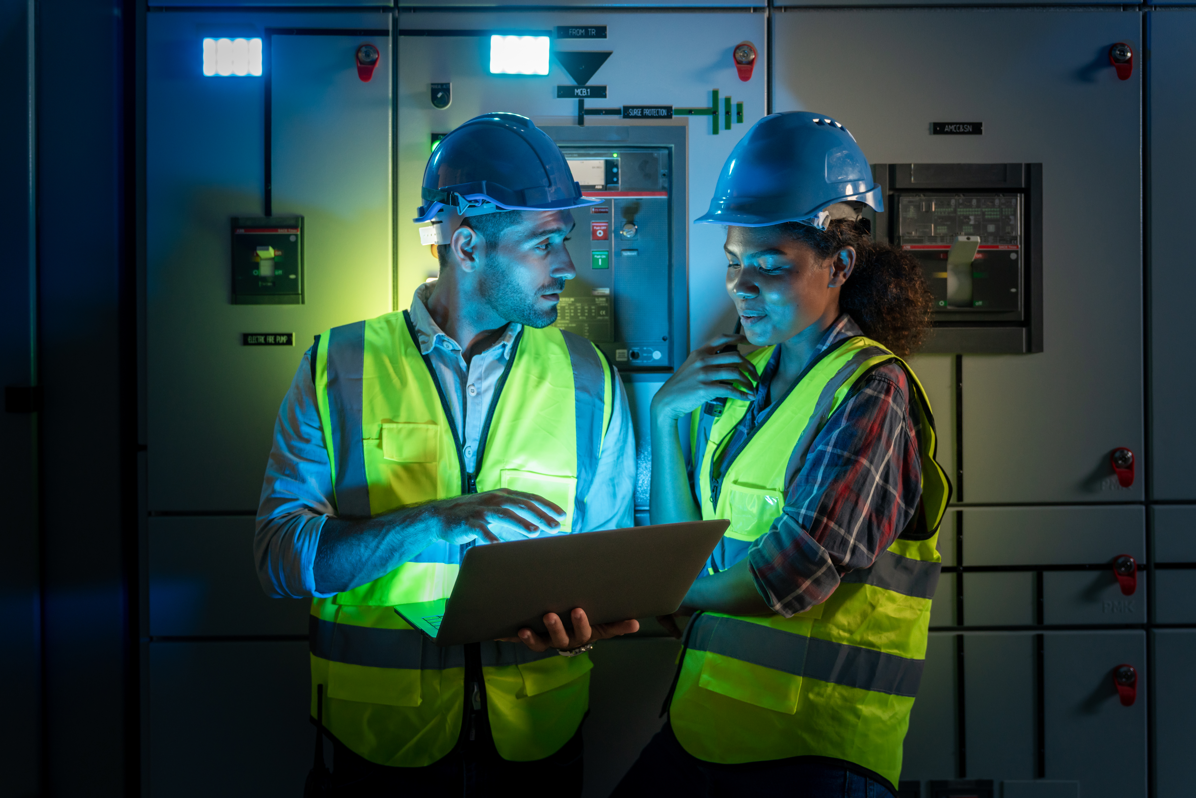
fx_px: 1163
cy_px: 399
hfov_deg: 54.4
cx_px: 598
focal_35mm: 35
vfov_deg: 37.9
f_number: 3.2
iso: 800
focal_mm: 35
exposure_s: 1/160
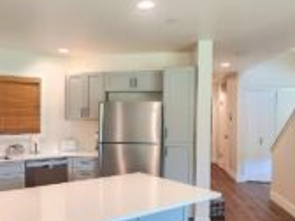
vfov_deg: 45.3
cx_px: 112
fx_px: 264
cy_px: 128
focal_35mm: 31
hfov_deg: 57.7
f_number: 2.2
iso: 160
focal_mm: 2.2
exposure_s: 1/60.2
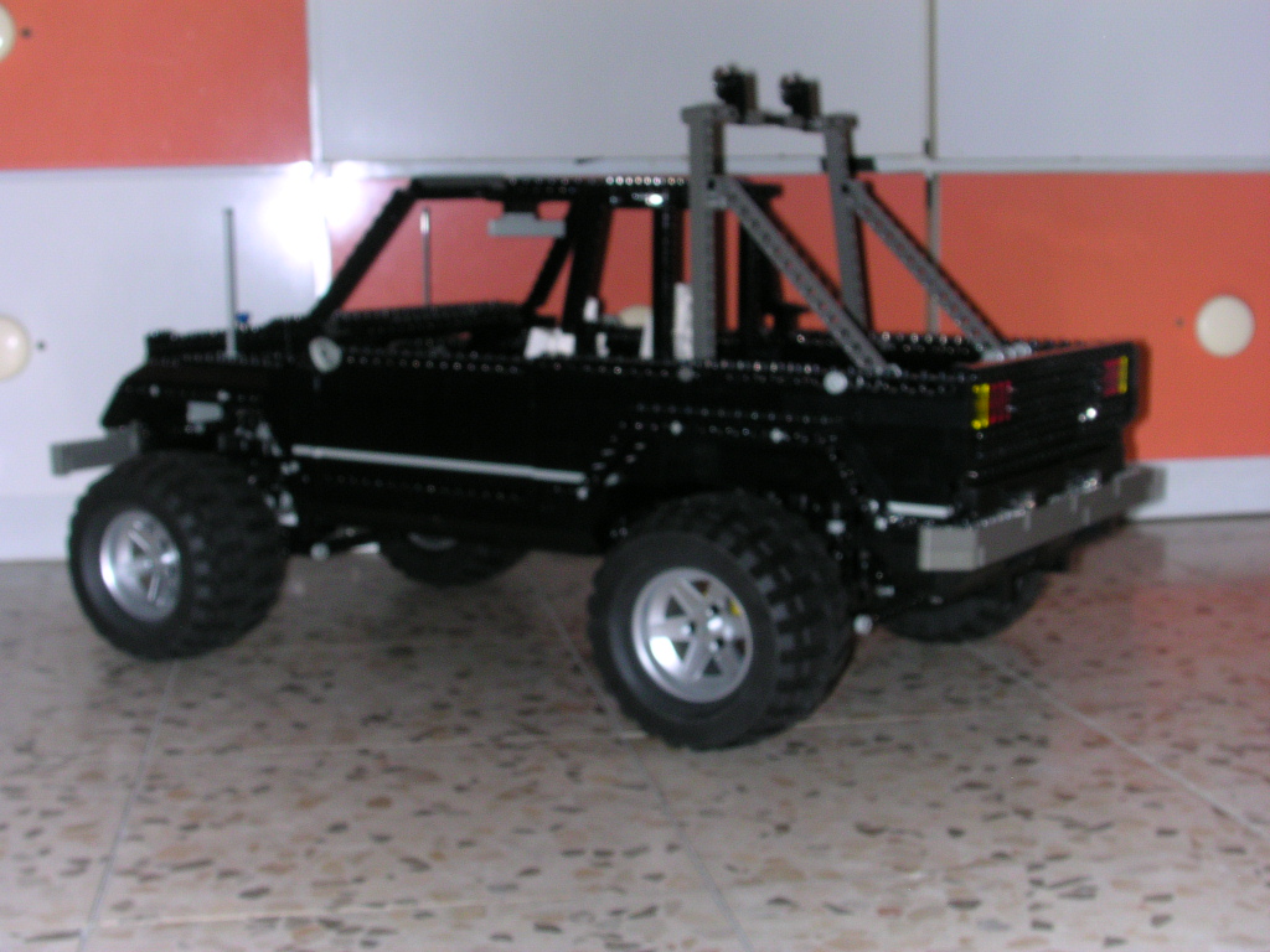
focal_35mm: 54
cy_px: 476
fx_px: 1981
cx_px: 635
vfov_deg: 27.0
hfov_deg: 35.5
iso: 119
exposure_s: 1/60
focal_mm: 8.2
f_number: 5.4
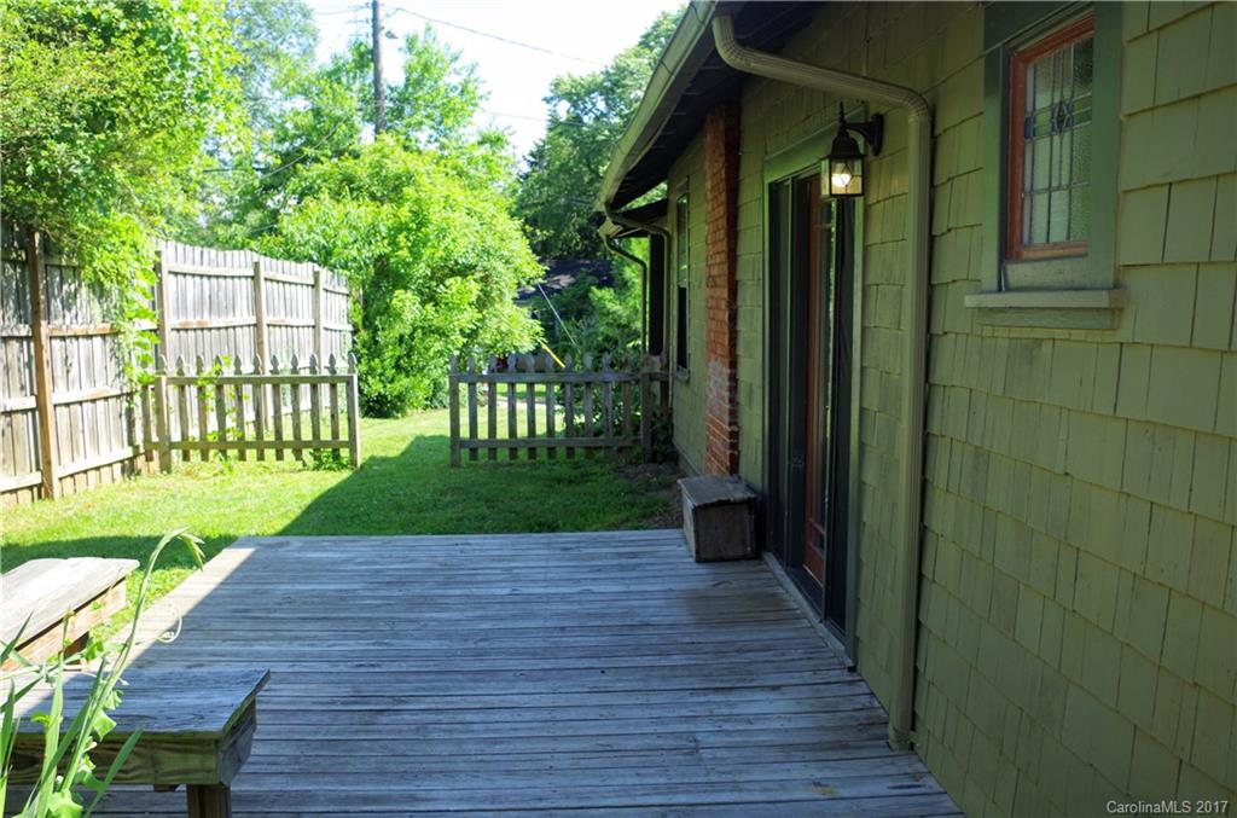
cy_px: 409
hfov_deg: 55.9
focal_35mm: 34
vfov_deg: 38.7
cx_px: 618
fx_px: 1165
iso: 100
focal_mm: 23.13
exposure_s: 1/160
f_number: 4
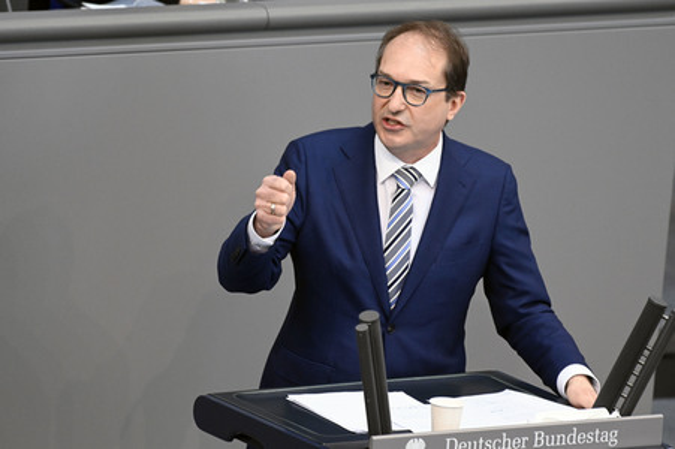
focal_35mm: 420
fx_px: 7869
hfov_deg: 4.9
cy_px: 224
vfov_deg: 3.3
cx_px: 338
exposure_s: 1/320
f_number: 5.6
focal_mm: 420
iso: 8000
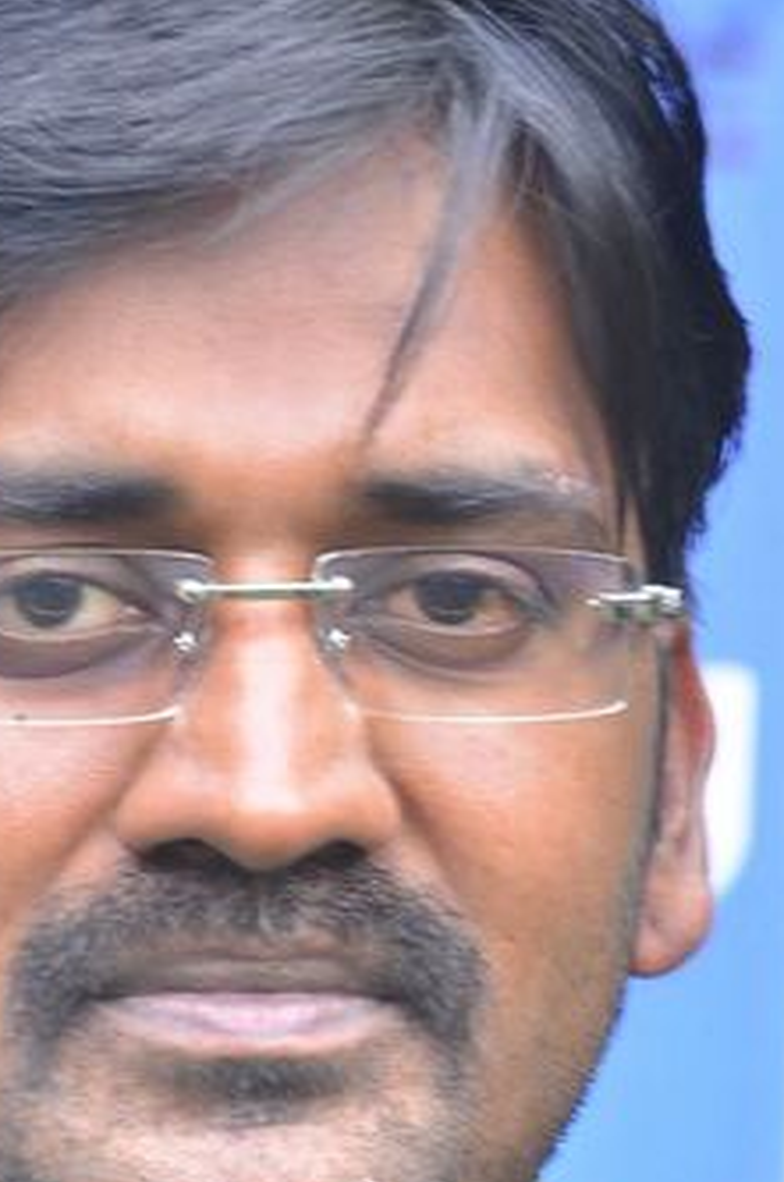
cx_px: 149
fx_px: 10033
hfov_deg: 4.5
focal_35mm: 306
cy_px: 1065
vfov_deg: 6.7
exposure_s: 1/125
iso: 800
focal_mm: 85
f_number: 5.6
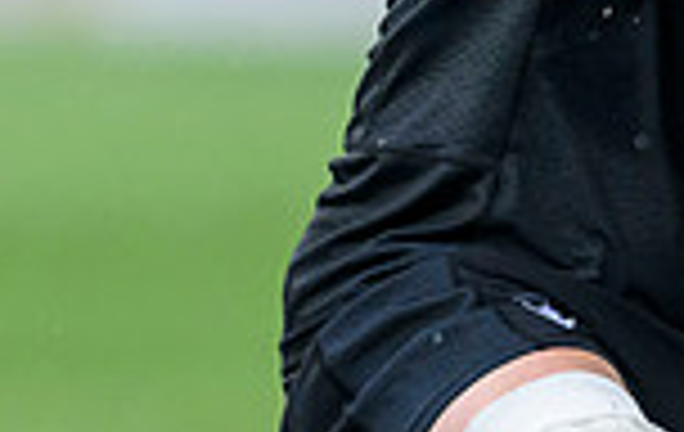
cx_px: 861
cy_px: 169
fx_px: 59212
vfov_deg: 0.4
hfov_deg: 0.7
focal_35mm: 3167
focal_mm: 560
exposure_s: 1/1250
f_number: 4
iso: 3200
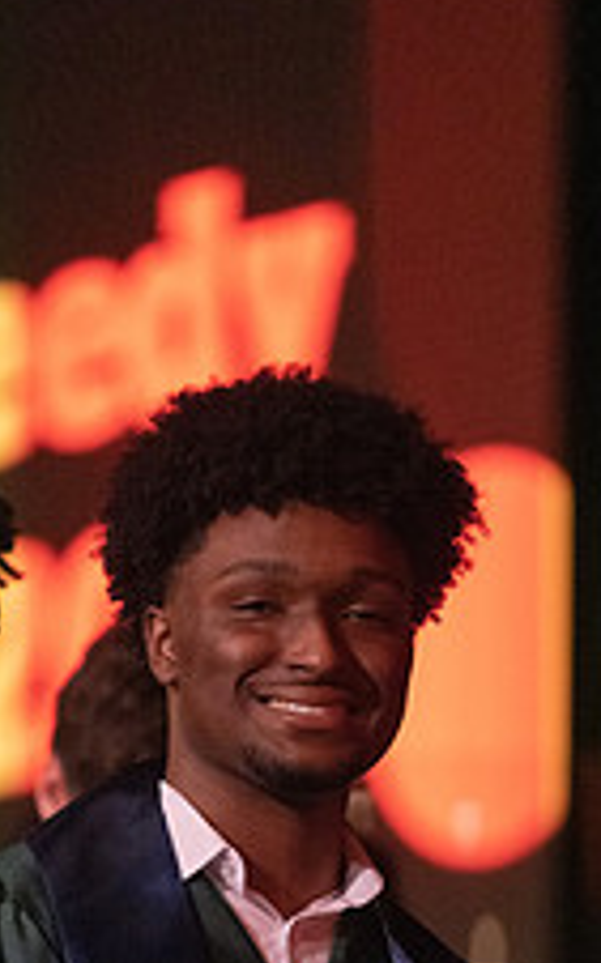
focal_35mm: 368
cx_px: 290
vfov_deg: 5.7
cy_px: 793
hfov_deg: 3.6
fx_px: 9656
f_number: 2.8
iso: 16000
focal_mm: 181
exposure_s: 1/1000
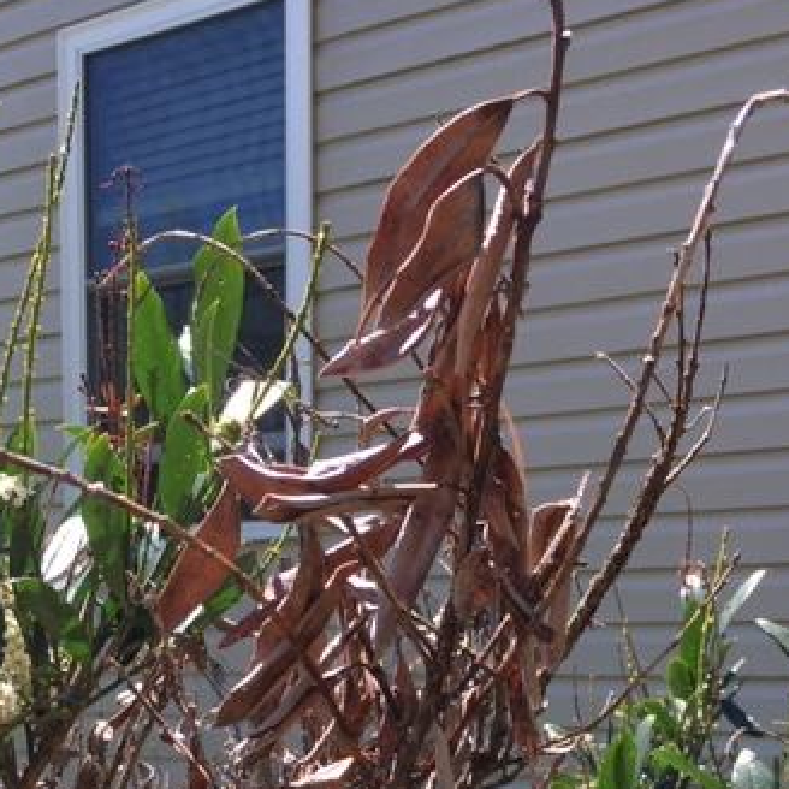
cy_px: 743
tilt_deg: -3.0
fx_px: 1289
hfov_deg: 34.0
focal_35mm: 50
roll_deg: -0.7
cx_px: 435
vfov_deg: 32.0
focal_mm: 4.15
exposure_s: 1/403
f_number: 2.2
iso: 25
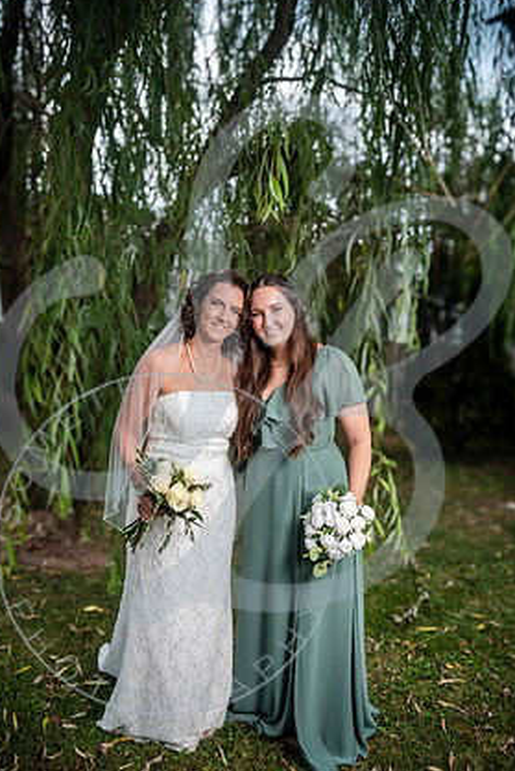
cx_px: 249
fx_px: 600
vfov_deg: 65.4
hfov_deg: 46.4
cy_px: 404
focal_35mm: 28
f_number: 2.8
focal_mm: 26
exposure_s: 1/250
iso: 100
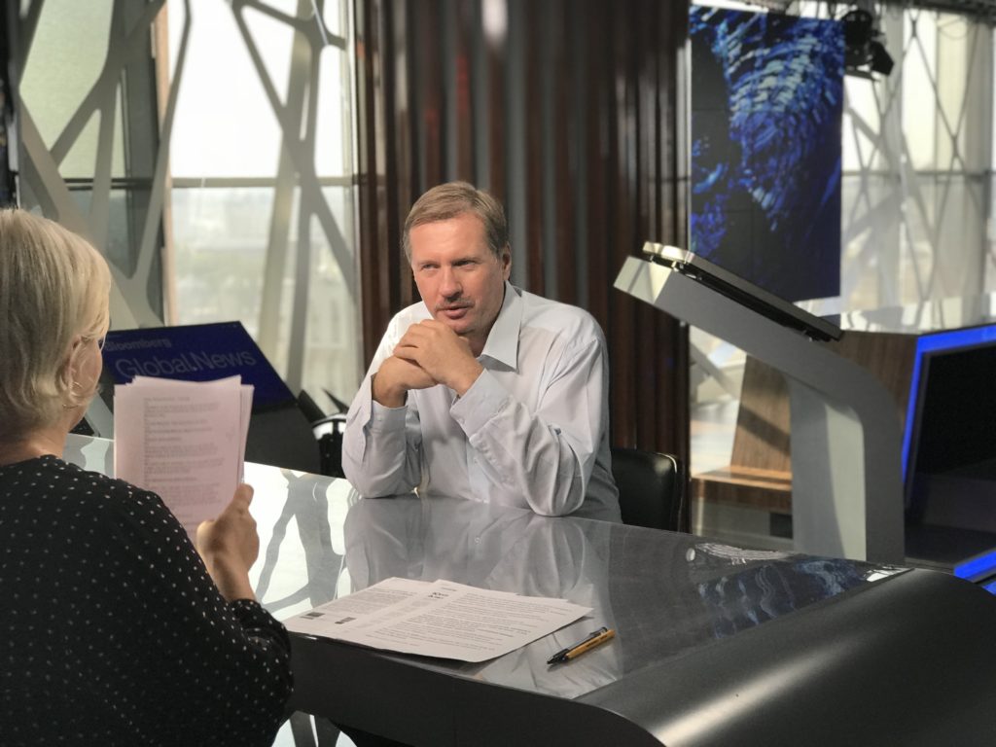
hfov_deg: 33.8
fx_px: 1640
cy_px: 374
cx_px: 498
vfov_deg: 25.7
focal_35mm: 57
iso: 64
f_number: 2.8
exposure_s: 1/60
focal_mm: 6.6
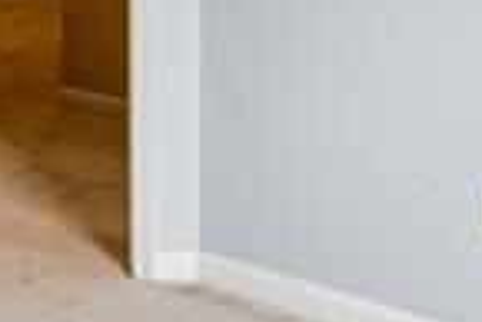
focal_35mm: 116
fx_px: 1552
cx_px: 253
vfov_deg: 11.3
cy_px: -183
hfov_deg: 17.6
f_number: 13
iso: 200
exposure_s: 1/5
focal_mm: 16.4
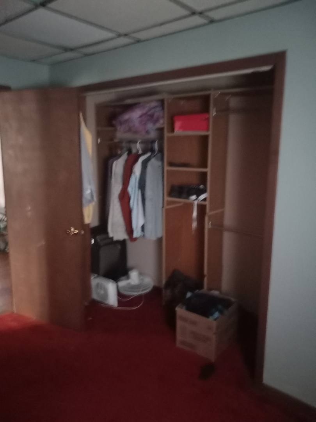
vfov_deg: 65.3
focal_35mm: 27
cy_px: 211
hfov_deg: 51.4
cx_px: 158
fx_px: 329
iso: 1600
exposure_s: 1/10
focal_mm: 3.94
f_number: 1.8
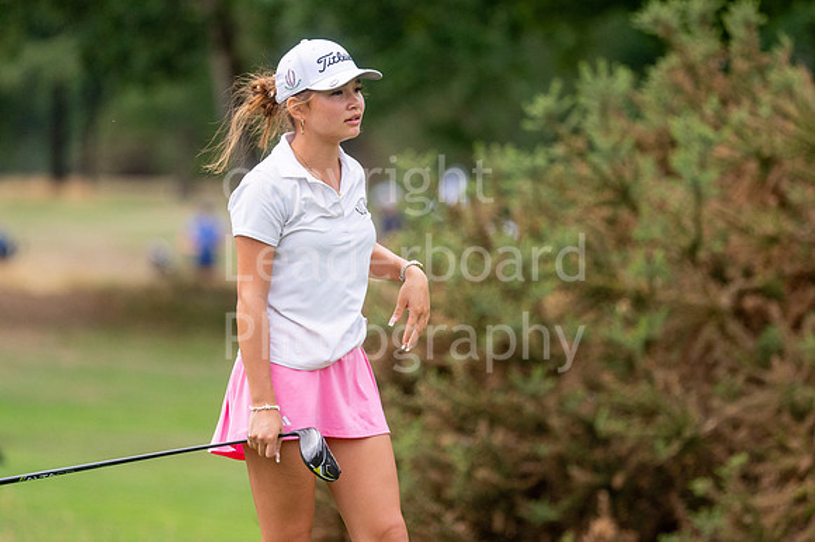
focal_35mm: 450
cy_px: 271
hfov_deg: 4.6
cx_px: 408
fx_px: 10181
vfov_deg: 3.1
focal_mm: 300
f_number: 4
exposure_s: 1/4000
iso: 500
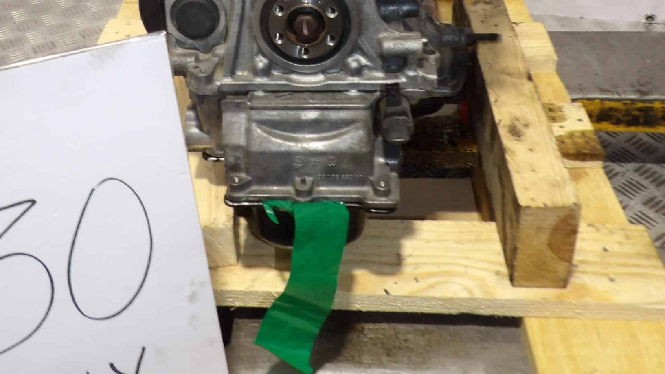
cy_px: -56
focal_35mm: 41
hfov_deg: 49.2
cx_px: 285
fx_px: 723
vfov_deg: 26.3
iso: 200
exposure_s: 1/33
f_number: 3.2
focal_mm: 4.3
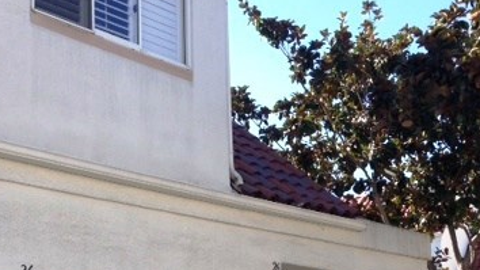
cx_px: 224
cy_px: 309
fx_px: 827
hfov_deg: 32.3
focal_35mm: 65
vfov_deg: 17.8
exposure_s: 1/411
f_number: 2.4
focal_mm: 4.12
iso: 50
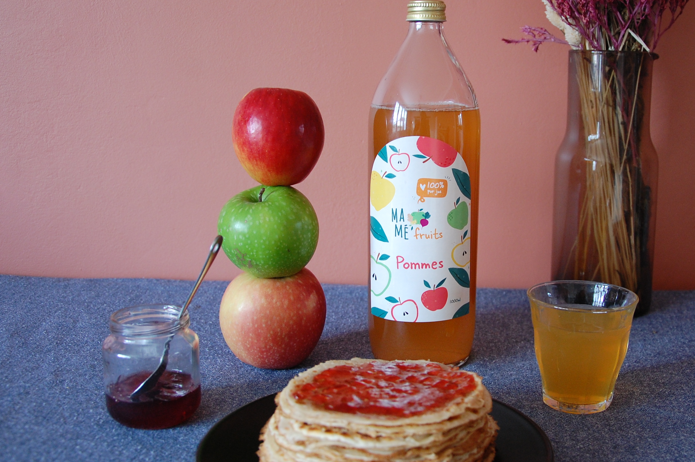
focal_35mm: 44
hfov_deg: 44.2
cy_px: 219
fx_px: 849
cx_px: 425
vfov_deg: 30.5
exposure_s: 1/30
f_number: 3.8
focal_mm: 22
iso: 640
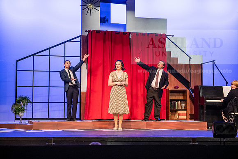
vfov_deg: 19.5
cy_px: 80
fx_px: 463
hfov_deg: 28.8
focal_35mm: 70
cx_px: 119
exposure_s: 1/200
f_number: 3.2
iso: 2500
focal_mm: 70
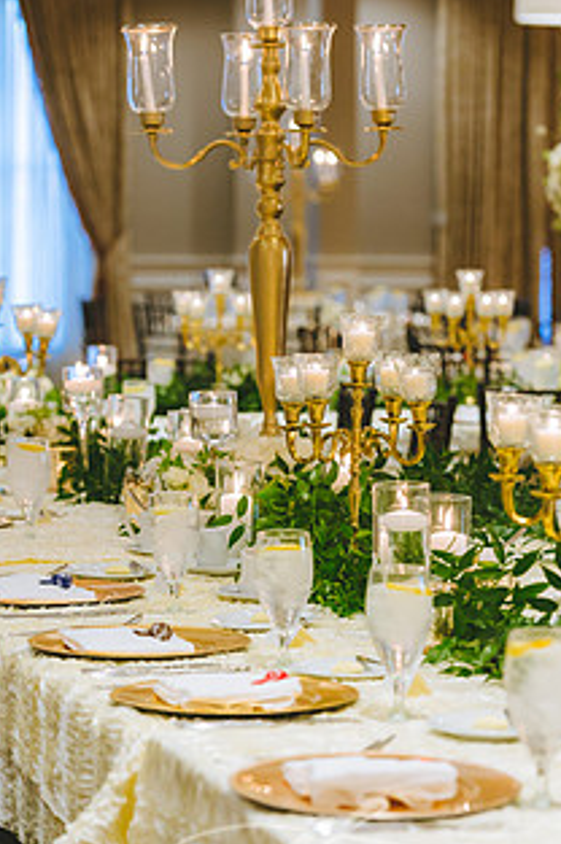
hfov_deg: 9.5
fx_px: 3373
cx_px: 307
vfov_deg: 14.3
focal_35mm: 144
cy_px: 383
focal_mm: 100
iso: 1600
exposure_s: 1/160
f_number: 4.5
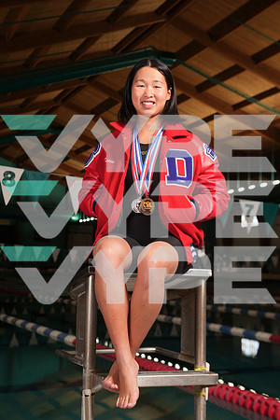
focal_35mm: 57
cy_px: 210
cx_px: 140
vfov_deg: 35.1
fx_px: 665
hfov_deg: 23.8
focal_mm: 57
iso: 250
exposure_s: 1/160
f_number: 5.6
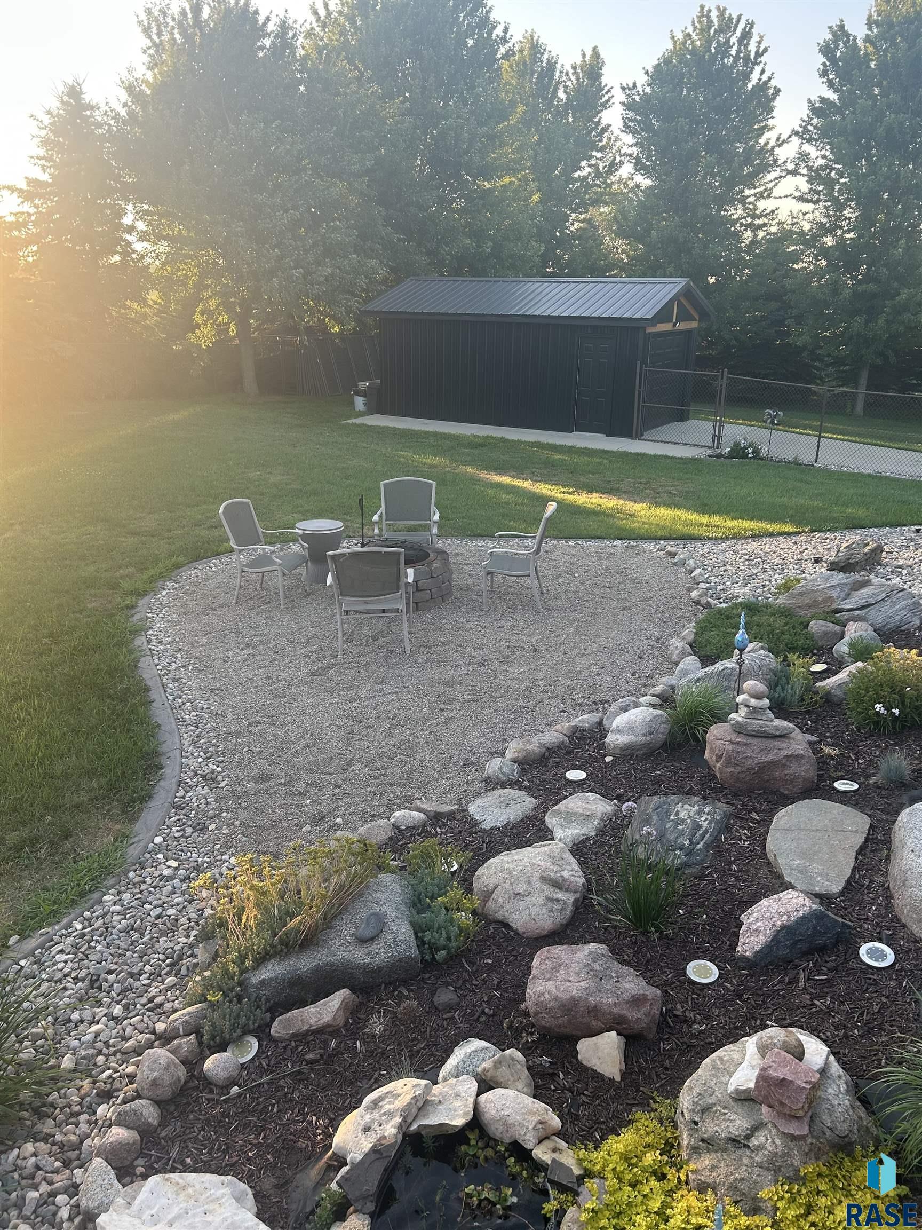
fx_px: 923
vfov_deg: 67.3
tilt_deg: -17.2
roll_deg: +0.1
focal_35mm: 26
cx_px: 461
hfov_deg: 53.1
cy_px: 615
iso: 40
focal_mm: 5.7
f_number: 1.5
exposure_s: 1/207
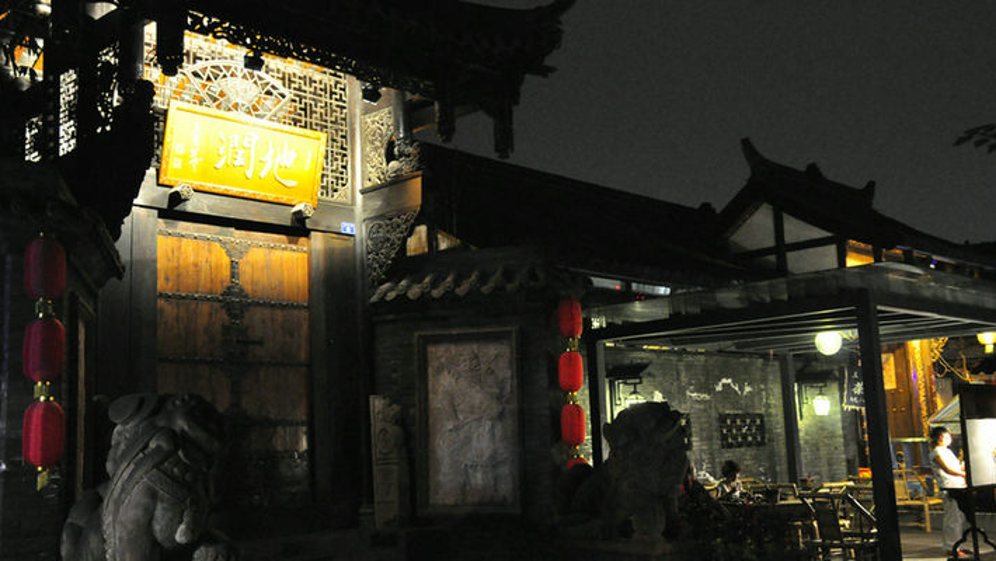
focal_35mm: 40
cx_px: 501
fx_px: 1044
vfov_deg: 30.1
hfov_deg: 51.0
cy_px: 288
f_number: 4
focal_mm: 25
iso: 3200
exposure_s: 1/25
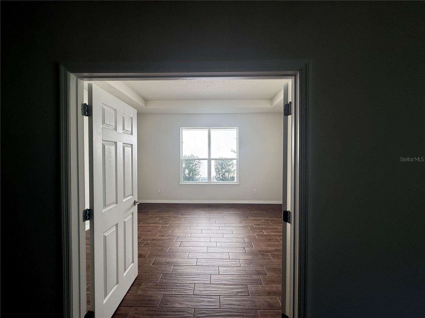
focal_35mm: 14
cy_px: 159
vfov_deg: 85.7
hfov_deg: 102.1
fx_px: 172
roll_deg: +0.4
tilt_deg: -1.5
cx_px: 212
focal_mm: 2.22
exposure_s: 1/149
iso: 64
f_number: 2.2
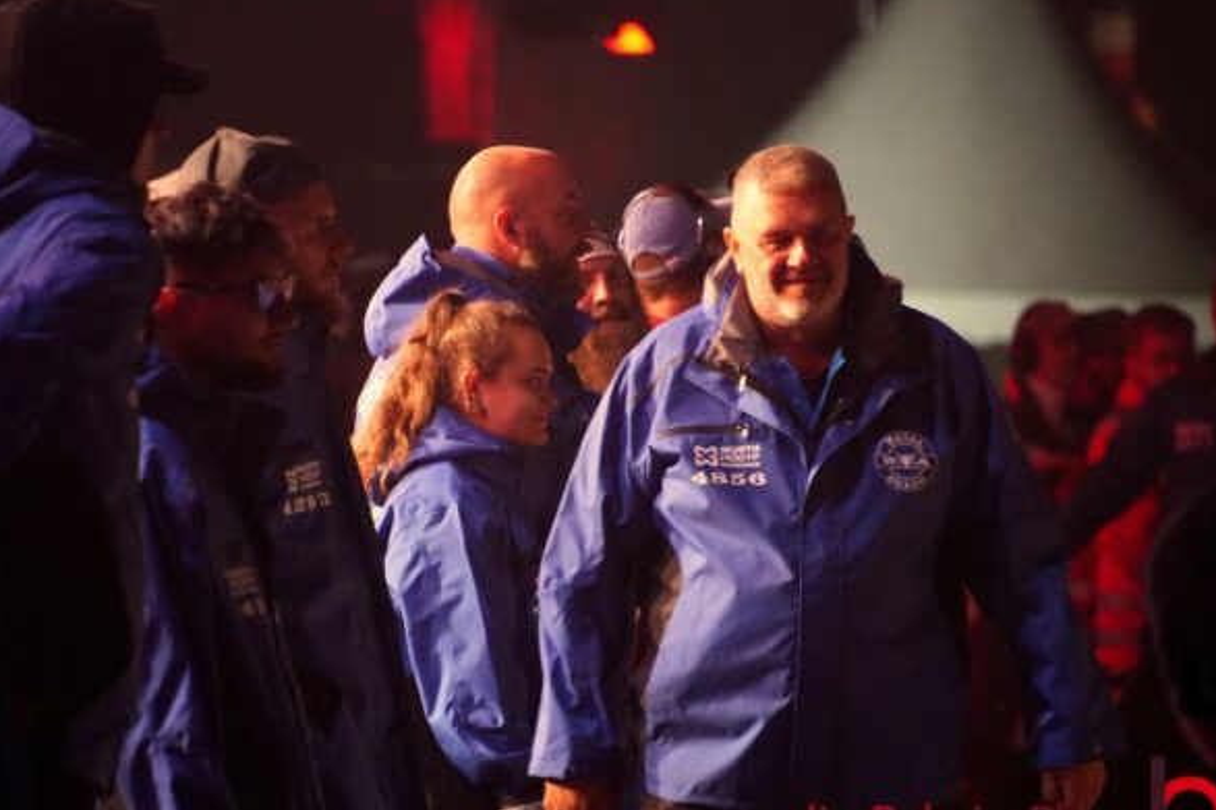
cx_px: 491
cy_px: 512
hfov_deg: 3.5
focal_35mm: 589
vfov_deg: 2.3
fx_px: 19888
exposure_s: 1/160
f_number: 6.3
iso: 6400
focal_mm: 300
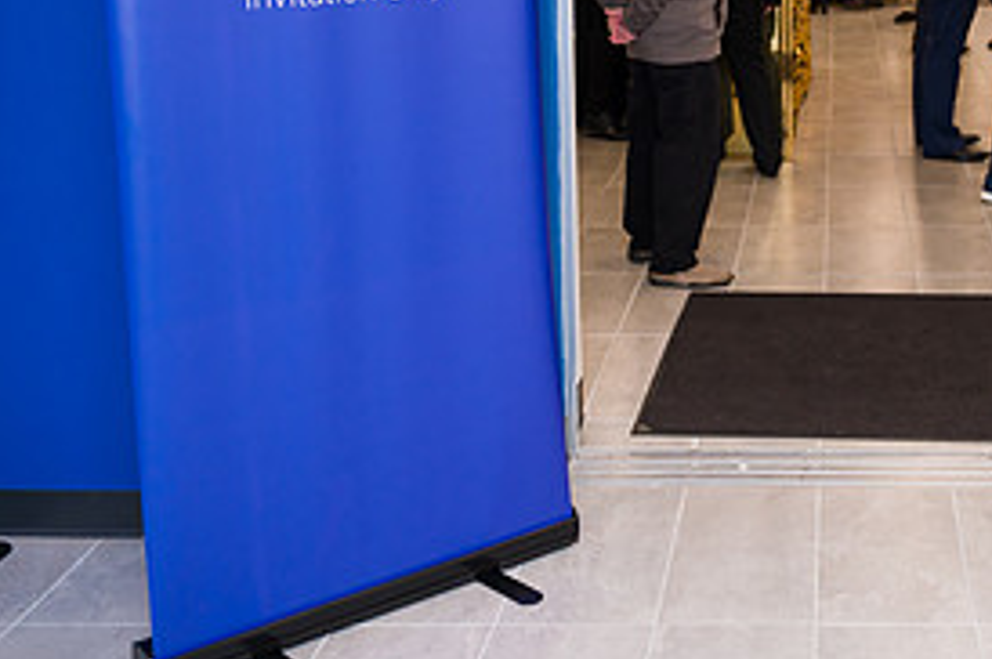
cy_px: 43
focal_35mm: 55
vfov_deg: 23.8
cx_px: 844
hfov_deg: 34.7
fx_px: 1514
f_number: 3.2
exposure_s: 1/200
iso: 400
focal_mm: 26
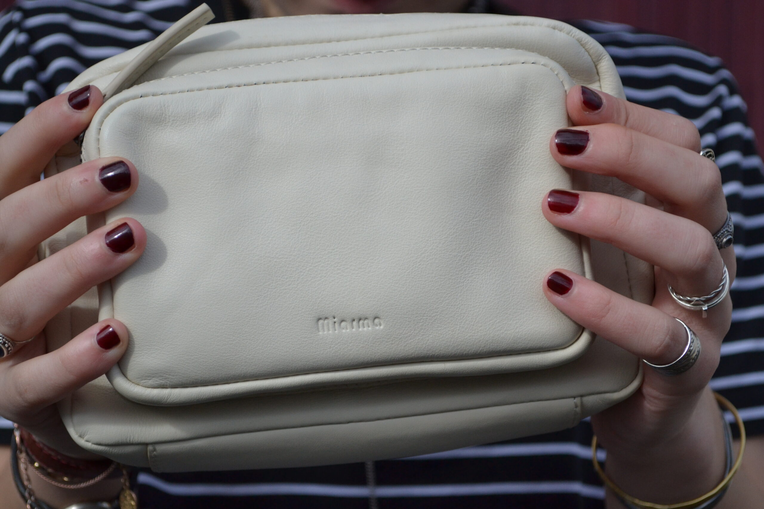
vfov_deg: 18.9
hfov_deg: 28.1
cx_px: 382
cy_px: 254
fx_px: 1528
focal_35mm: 72
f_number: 5.6
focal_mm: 48
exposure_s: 1/3200
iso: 800
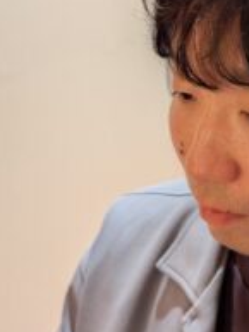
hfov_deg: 24.2
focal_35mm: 56
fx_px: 537
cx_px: 283
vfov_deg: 34.0
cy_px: 105
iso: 162
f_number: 1.85
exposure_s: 1/50
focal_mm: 6.81
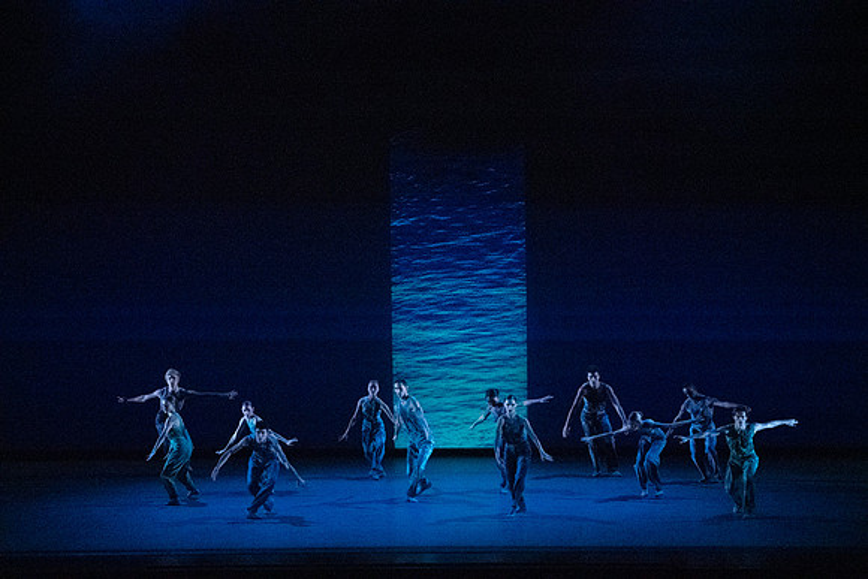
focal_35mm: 137
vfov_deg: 10.0
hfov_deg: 15.0
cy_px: 290
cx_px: 434
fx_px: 3304
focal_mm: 137
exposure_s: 1/400
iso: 25600
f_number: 5.6
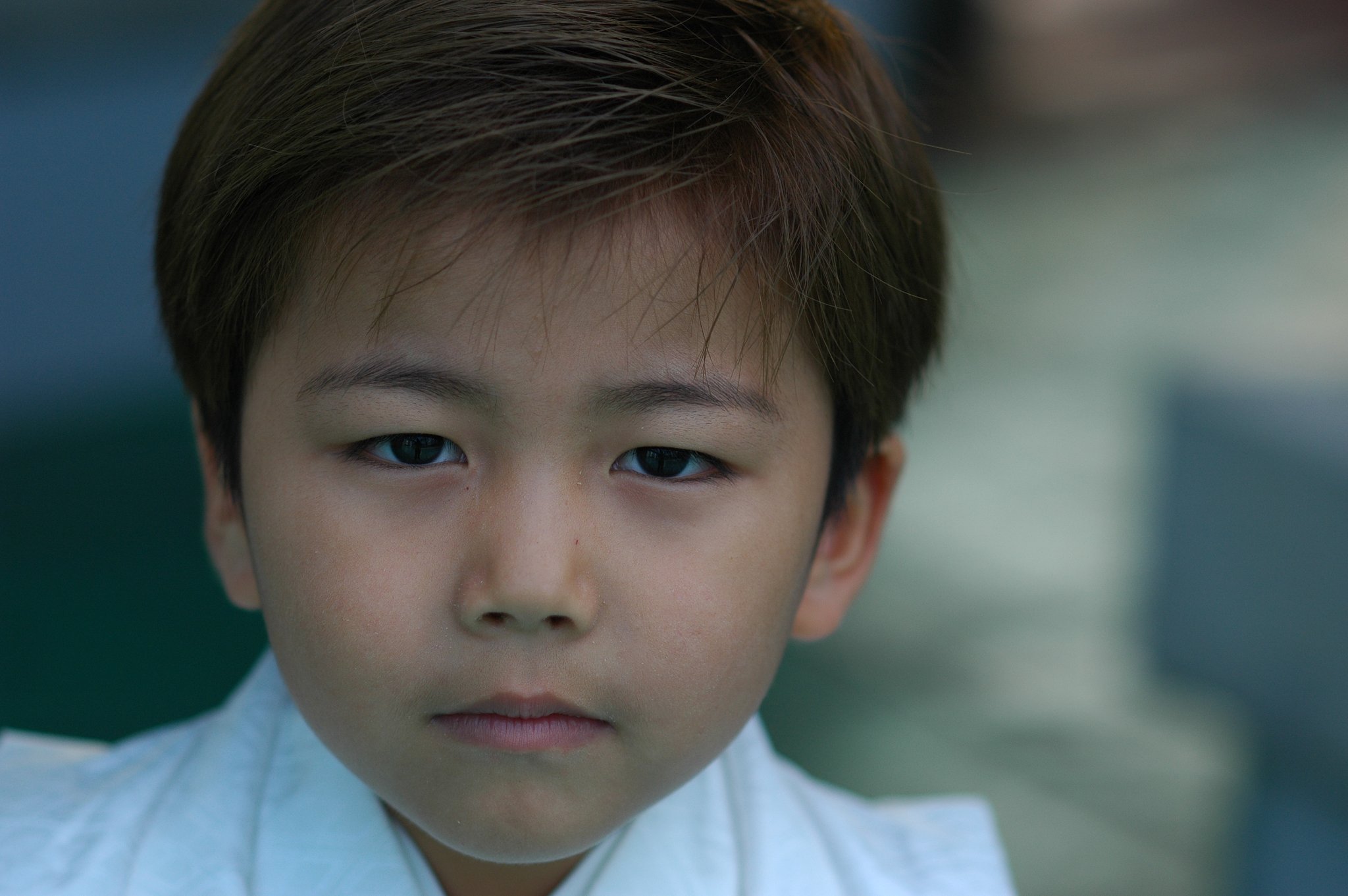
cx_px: 674
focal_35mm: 128
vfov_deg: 10.7
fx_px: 4770
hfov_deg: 16.1
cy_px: 448
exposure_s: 1/800
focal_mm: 85
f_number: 2.5
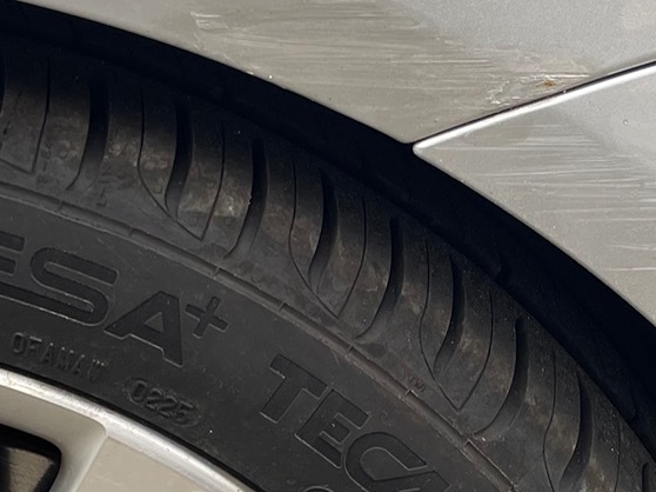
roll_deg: -4.2
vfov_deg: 15.7
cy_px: 288
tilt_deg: -26.9
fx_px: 1781
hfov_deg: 20.8
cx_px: 404
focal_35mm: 94
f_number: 1.6
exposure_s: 1/123
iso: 32
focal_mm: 4.2
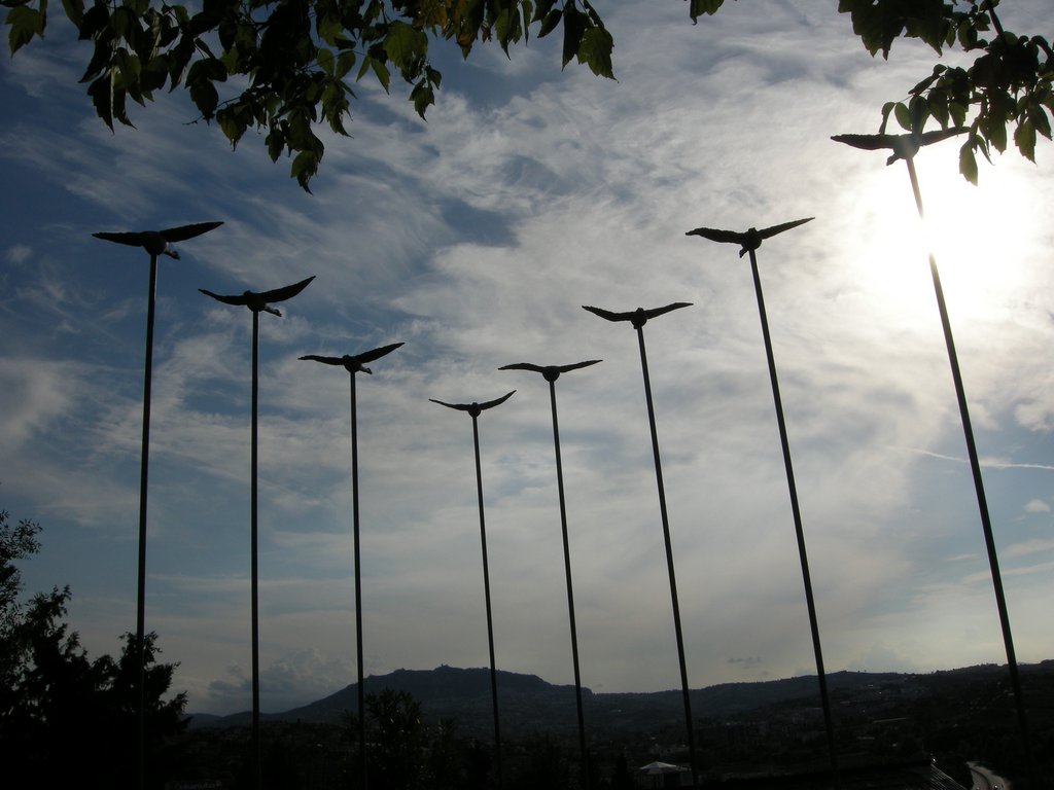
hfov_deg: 51.4
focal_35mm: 36
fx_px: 1096
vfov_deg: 39.7
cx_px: 527
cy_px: 395
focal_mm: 7.5
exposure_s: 1/703
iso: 64
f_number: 7.6
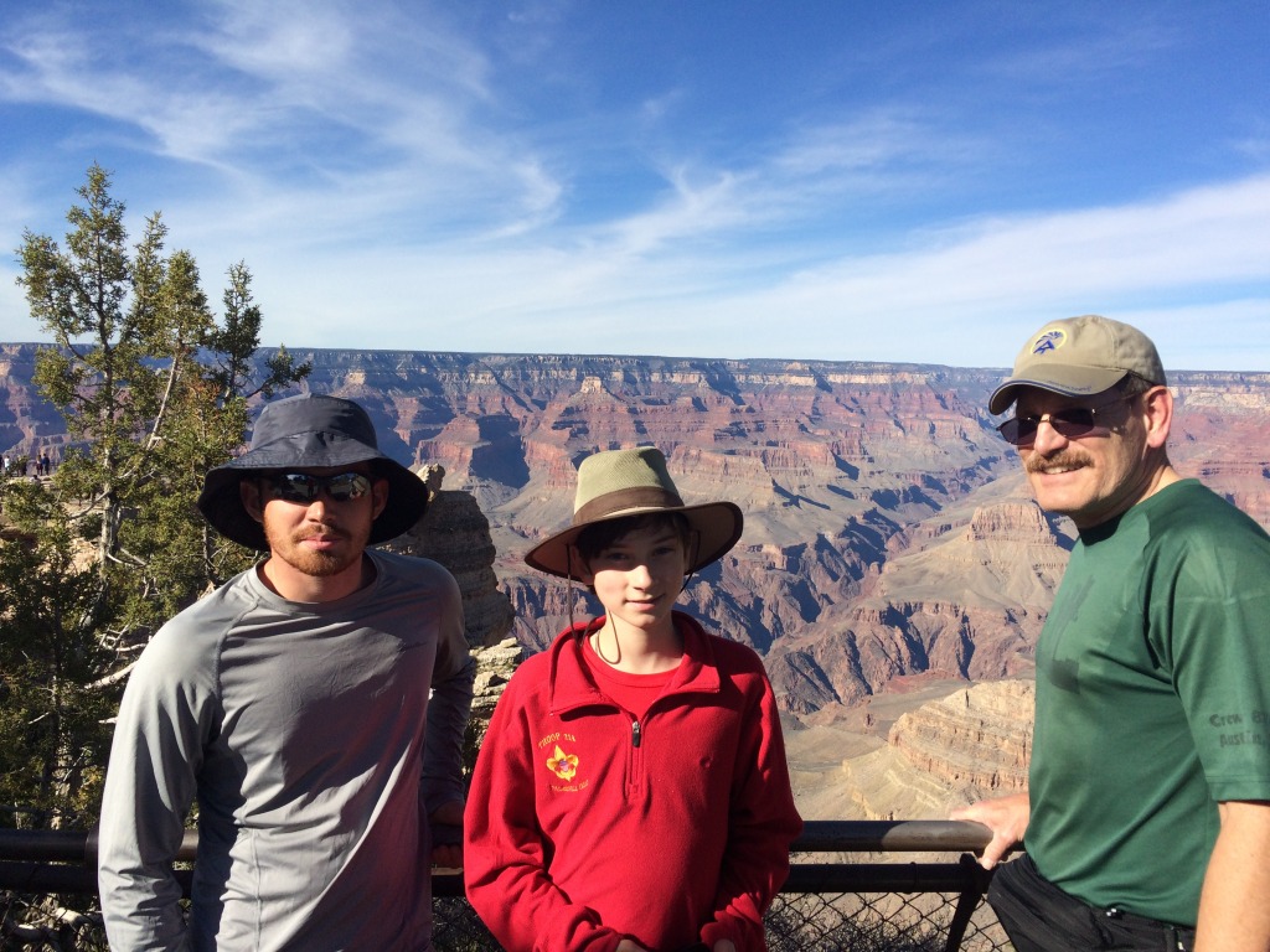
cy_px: 476
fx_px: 1064
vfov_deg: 48.2
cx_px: 635
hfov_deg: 61.7
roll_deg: -0.5
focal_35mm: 29
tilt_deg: -5.7
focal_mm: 4.15
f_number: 2.2
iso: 32
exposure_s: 1/2564
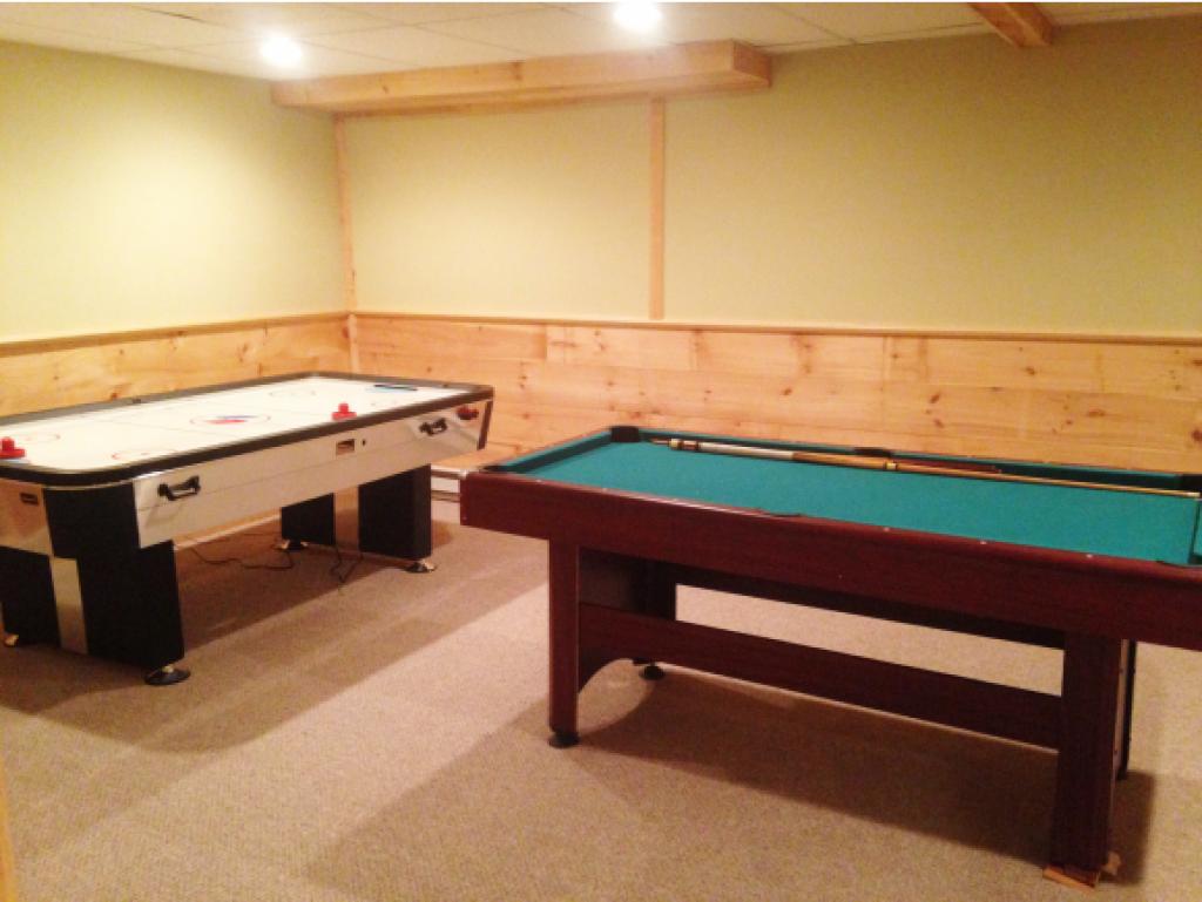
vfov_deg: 43.0
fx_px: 1146
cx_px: 601
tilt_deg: -11.8
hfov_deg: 55.3
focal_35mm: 33
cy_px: 451
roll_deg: +0.0
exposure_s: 1/20
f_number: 2.4
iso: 400
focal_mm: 4.12
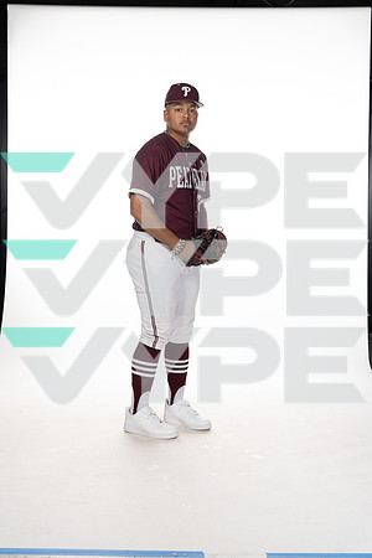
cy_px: 279
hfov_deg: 27.5
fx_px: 759
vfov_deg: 40.3
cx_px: 186
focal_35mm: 49
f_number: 6.3
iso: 400
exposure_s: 1/250
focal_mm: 49
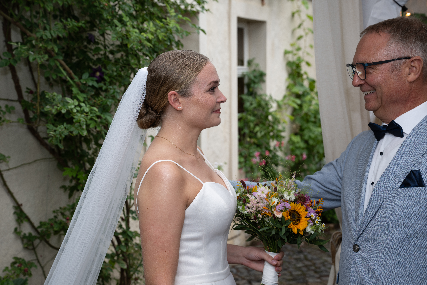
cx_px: 214
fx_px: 759
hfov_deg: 31.4
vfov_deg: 21.2
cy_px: 142
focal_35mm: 64
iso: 100
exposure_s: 1/160
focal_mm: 64
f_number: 6.3
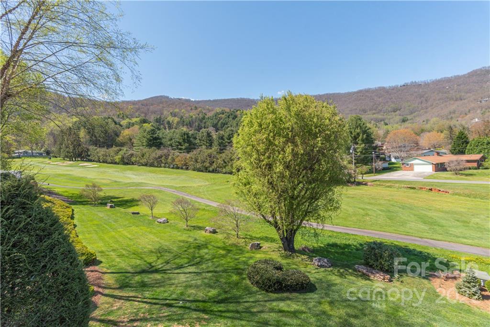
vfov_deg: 70.5
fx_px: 231
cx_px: 245
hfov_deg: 93.3
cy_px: 164
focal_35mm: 17
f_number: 7.1
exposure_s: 1/800
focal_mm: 17
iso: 400
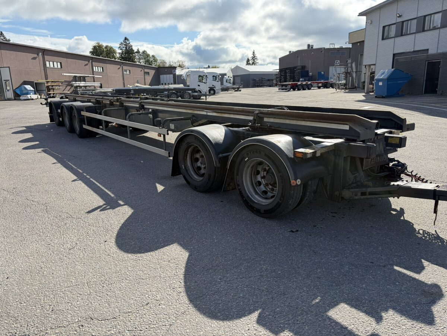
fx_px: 336
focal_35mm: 26
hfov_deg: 67.3
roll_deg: +2.4
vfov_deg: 53.1
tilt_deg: -14.0
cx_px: 224
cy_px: 168
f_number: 1.6
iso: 64
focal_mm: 5.96
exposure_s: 1/2985
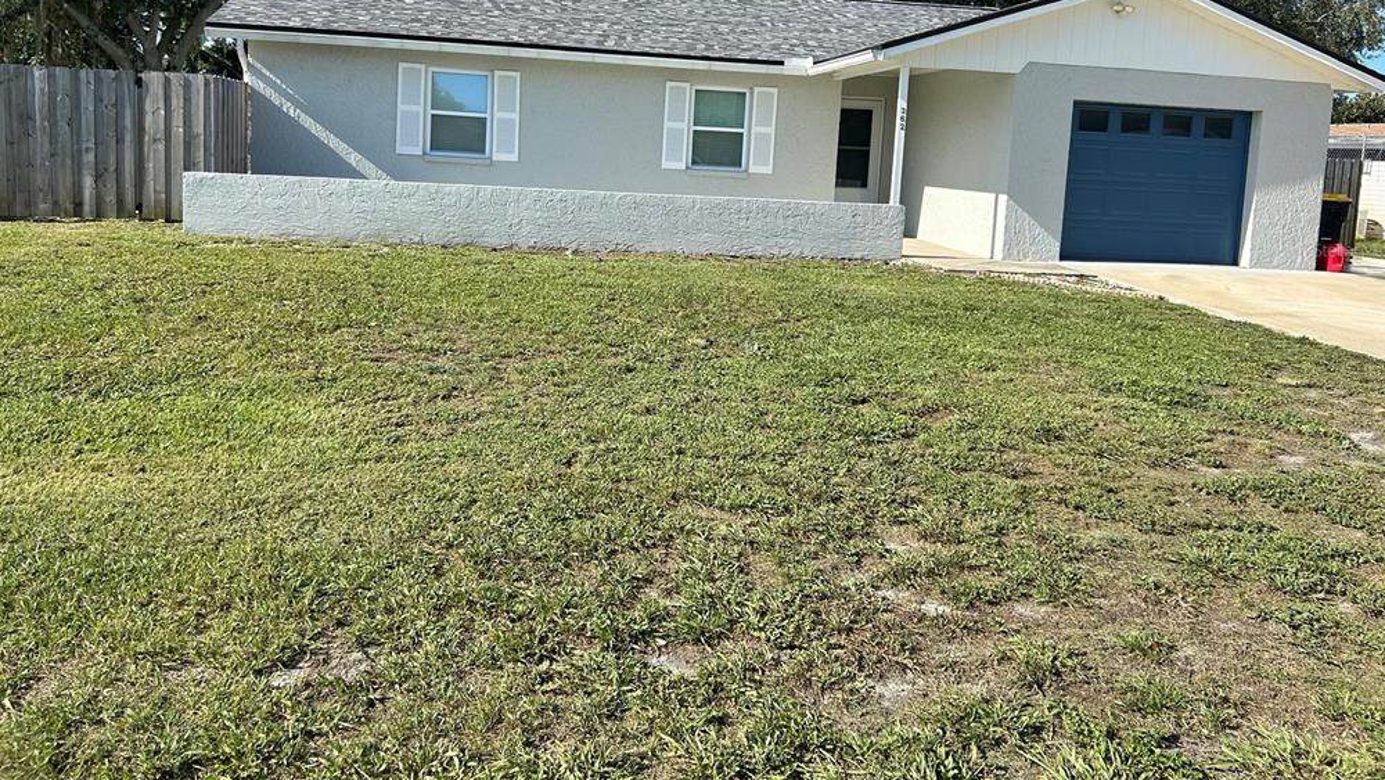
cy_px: 249
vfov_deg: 39.6
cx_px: 687
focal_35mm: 29
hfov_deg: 66.1
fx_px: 1065
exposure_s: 1/2457
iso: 50
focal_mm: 5.7
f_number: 1.5
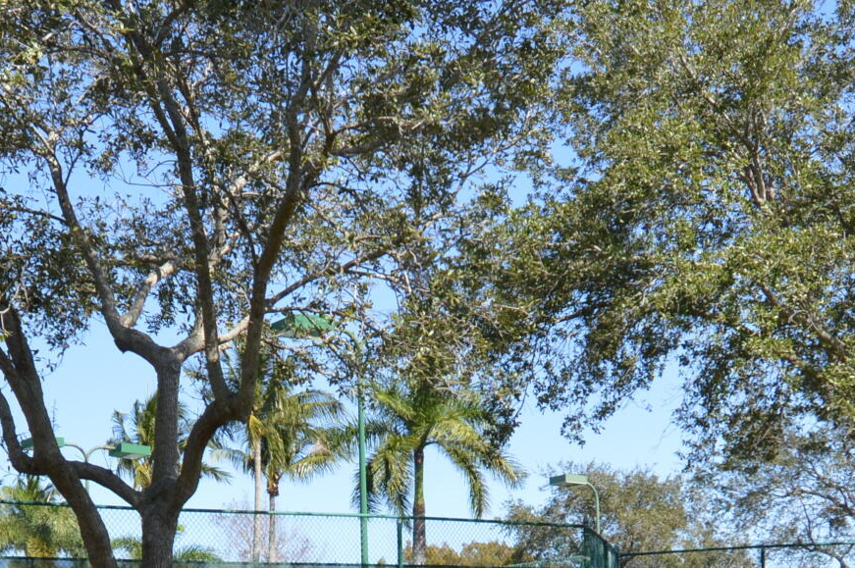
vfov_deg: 20.7
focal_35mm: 62
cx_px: 360
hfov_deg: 32.3
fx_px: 1471
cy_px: 648
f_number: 7.1
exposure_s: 1/200
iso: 100
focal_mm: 12
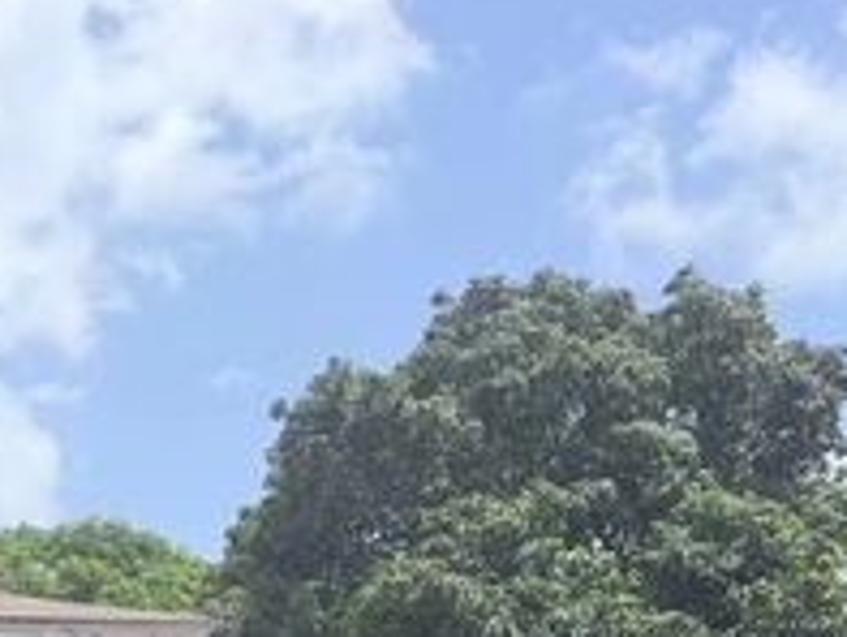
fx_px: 1910
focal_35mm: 78
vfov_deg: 17.5
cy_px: 865
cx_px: -30
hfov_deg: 23.8
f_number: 1.78
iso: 80
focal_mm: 6.76
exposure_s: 1/6711
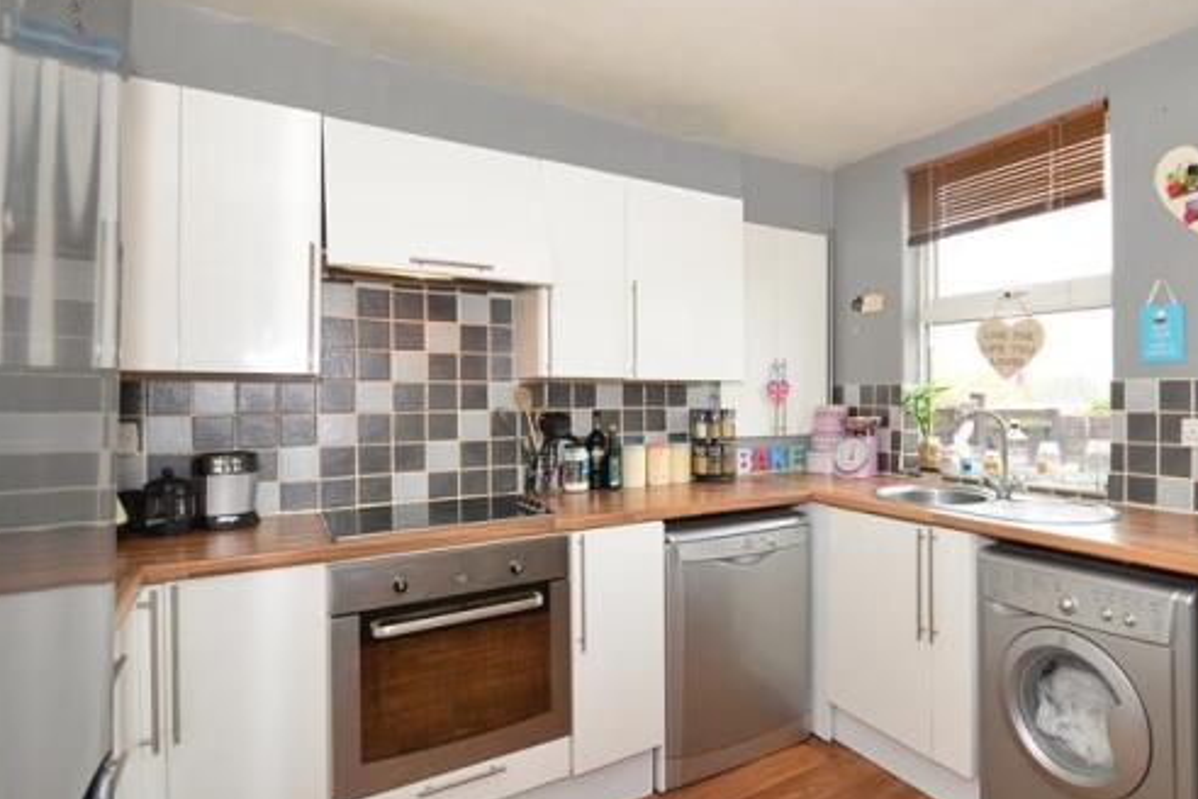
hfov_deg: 81.7
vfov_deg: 61.9
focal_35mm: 20
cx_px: 779
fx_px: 666
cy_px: 384
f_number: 5.6
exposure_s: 1/50
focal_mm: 10
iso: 400
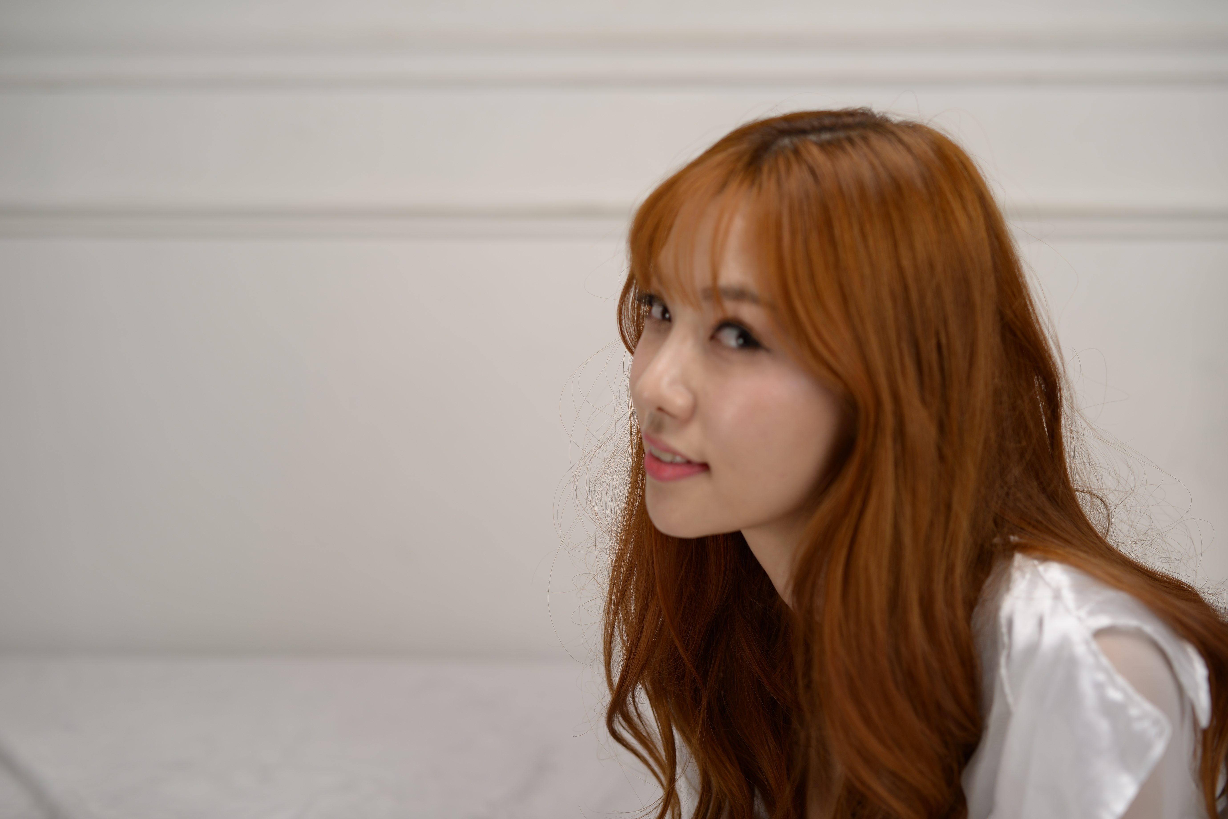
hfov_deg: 39.6
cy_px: 410
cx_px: 614
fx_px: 1705
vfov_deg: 27.0
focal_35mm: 50
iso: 100
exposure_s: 1/160
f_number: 2
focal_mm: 50
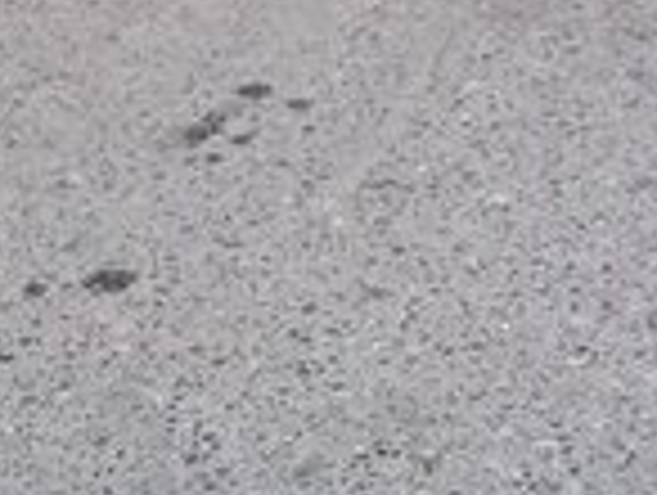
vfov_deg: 9.7
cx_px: 94
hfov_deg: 14.0
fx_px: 2662
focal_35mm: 140
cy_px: -578
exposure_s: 1/150
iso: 50
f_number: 2.2
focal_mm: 3.3
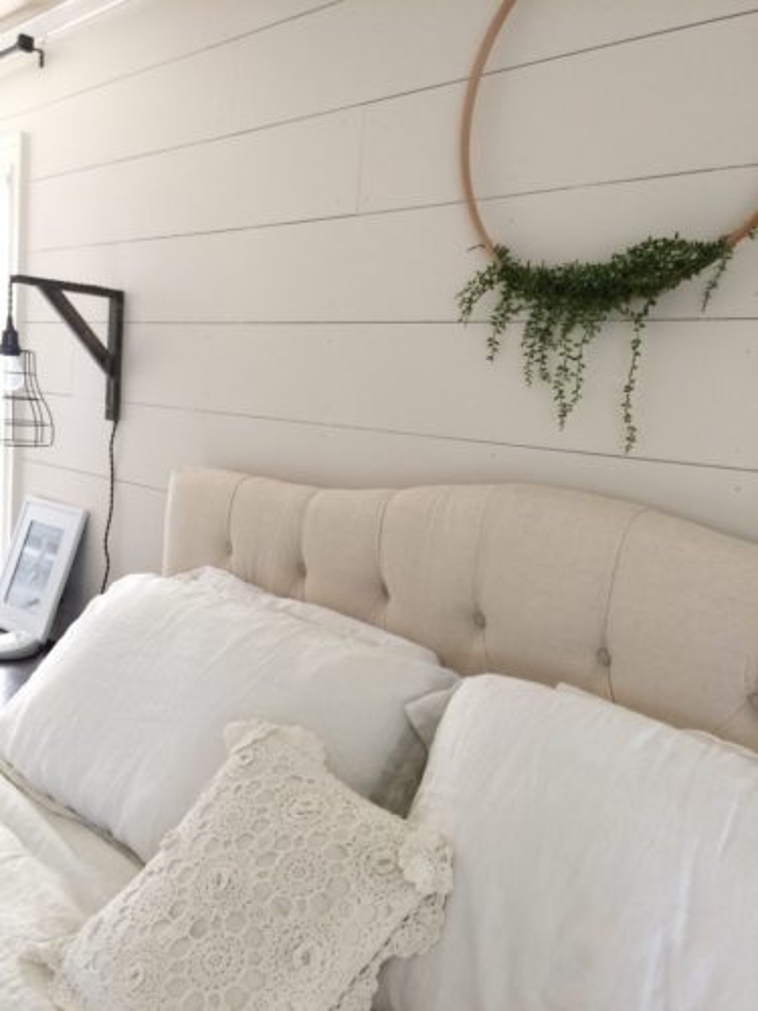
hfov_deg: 48.2
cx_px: 379
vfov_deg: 61.7
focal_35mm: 29
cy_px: 506
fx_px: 847
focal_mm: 4.15
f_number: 2.2
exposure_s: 1/15
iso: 40
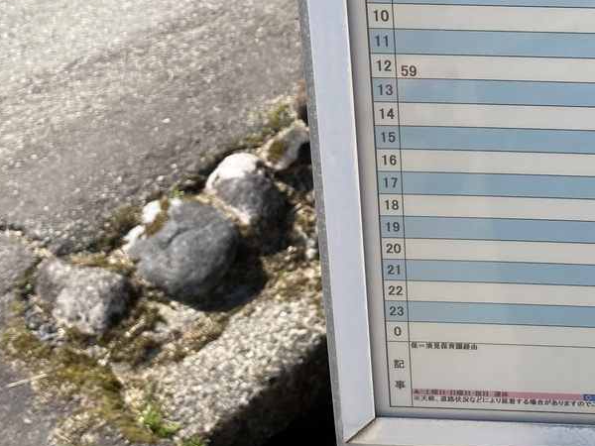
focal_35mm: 52
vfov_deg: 27.4
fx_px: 894
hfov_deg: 34.4
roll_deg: +1.6
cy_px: 81
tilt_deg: -19.5
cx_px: 556
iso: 32
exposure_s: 1/1245
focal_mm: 4.25
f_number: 1.8
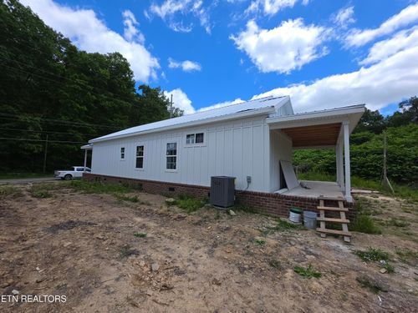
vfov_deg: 89.9
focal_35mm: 13
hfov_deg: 106.2
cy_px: 156
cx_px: 209
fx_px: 157
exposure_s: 1/823
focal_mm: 2.2
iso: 16
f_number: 1.9
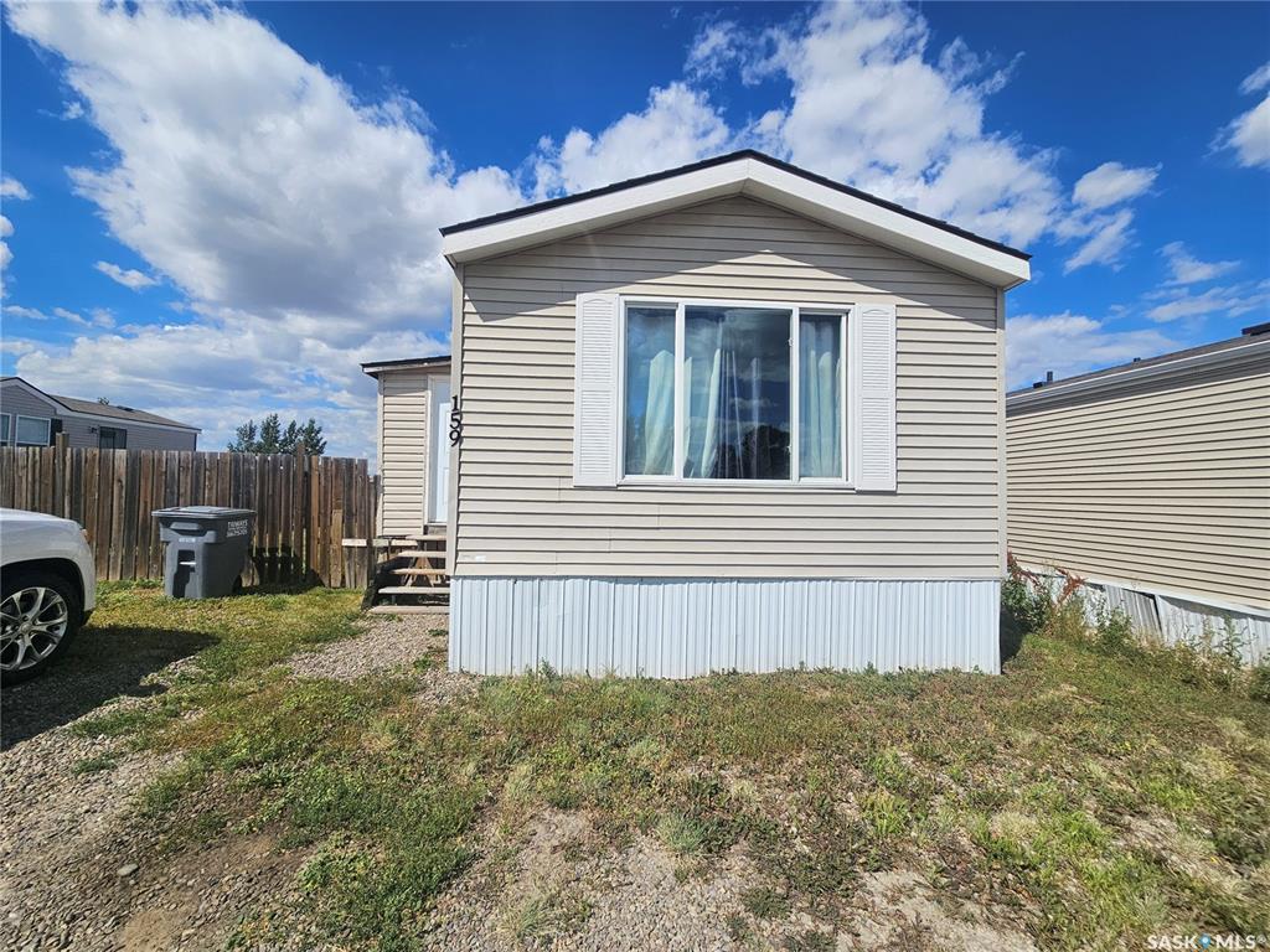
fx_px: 477
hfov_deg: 106.2
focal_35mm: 13
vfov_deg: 89.9
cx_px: 635
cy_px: 476
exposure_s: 1/5200
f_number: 2.2
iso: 50
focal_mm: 2.2
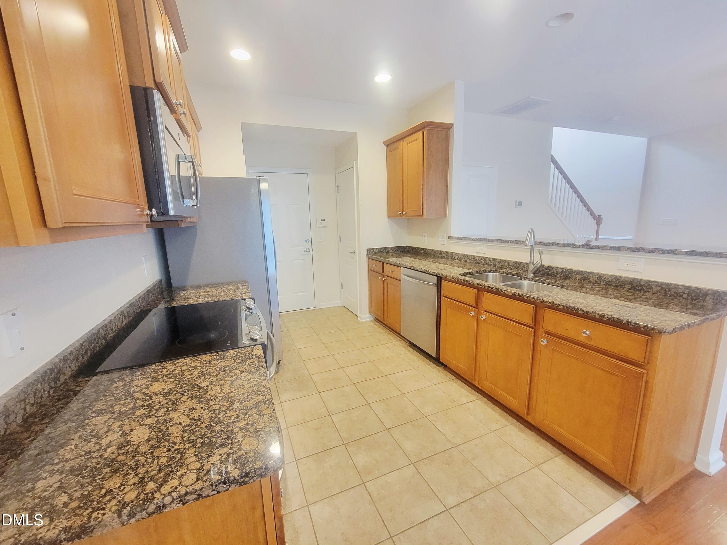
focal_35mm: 13
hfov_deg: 106.2
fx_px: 273
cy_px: 272
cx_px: 364
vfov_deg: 89.9
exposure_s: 1/30
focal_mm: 2.2
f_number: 2.2
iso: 320
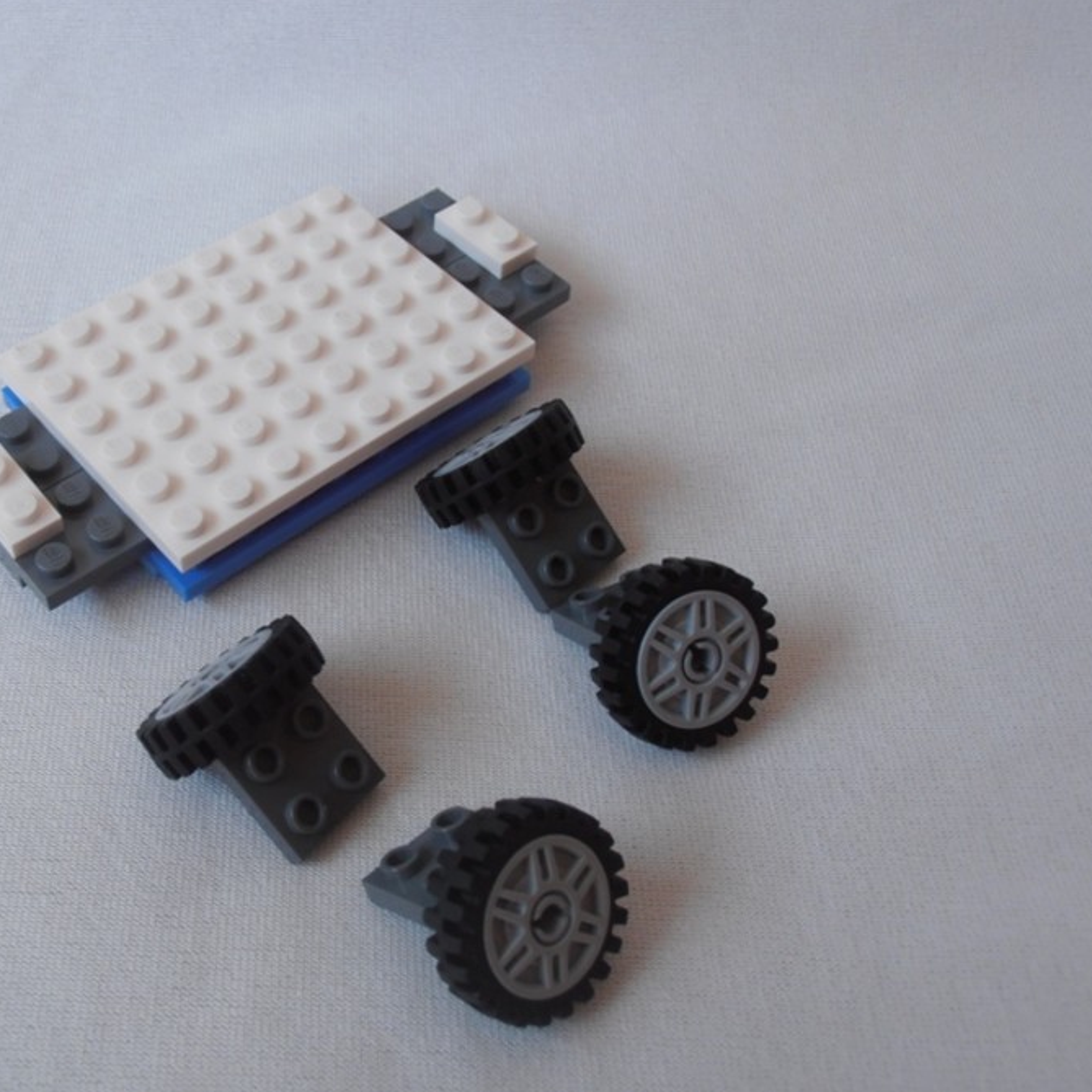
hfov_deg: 37.9
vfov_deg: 38.3
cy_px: 544
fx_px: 1570
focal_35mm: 44
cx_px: 362
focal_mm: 6.61
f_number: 3.9
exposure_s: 1/50
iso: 80
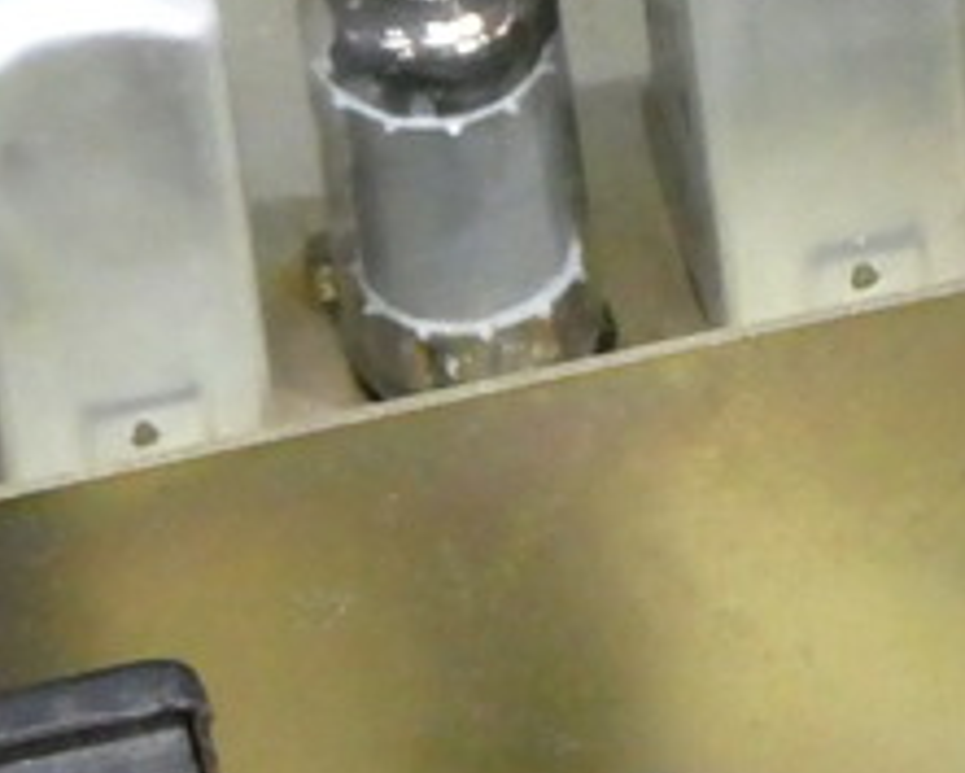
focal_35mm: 487
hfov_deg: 3.9
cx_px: 2092
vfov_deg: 3.2
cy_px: 808
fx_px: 13915
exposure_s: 1/20
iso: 1600
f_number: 8
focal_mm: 20.6
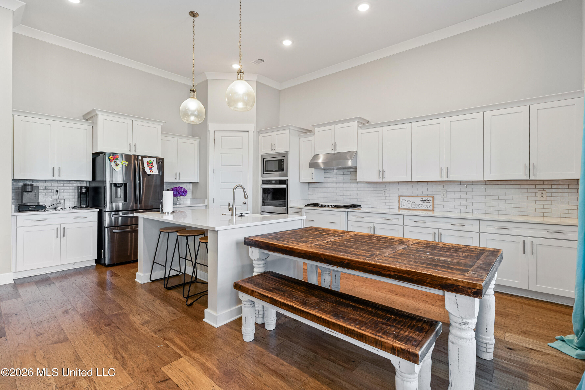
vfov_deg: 73.8
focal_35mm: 16
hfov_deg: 96.7
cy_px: 195
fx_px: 260
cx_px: 292
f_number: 9
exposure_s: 1/5
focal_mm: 16
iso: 800
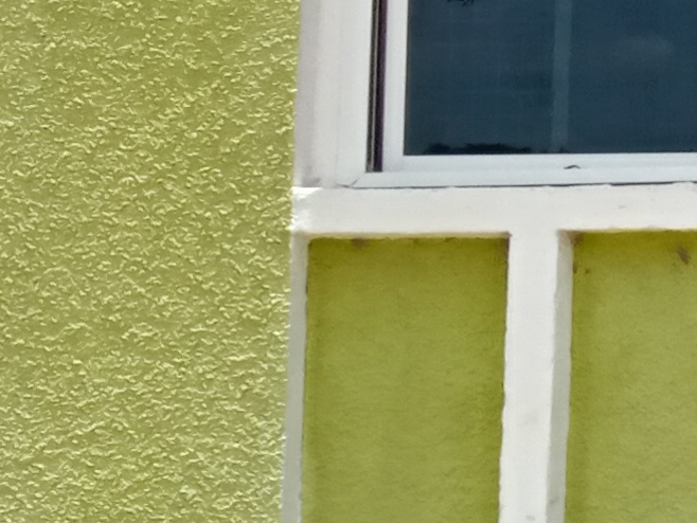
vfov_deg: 8.4
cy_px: 76
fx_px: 3565
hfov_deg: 9.4
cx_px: 1889
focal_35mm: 177
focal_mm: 3.37
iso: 111
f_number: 2.2
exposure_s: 1/1462
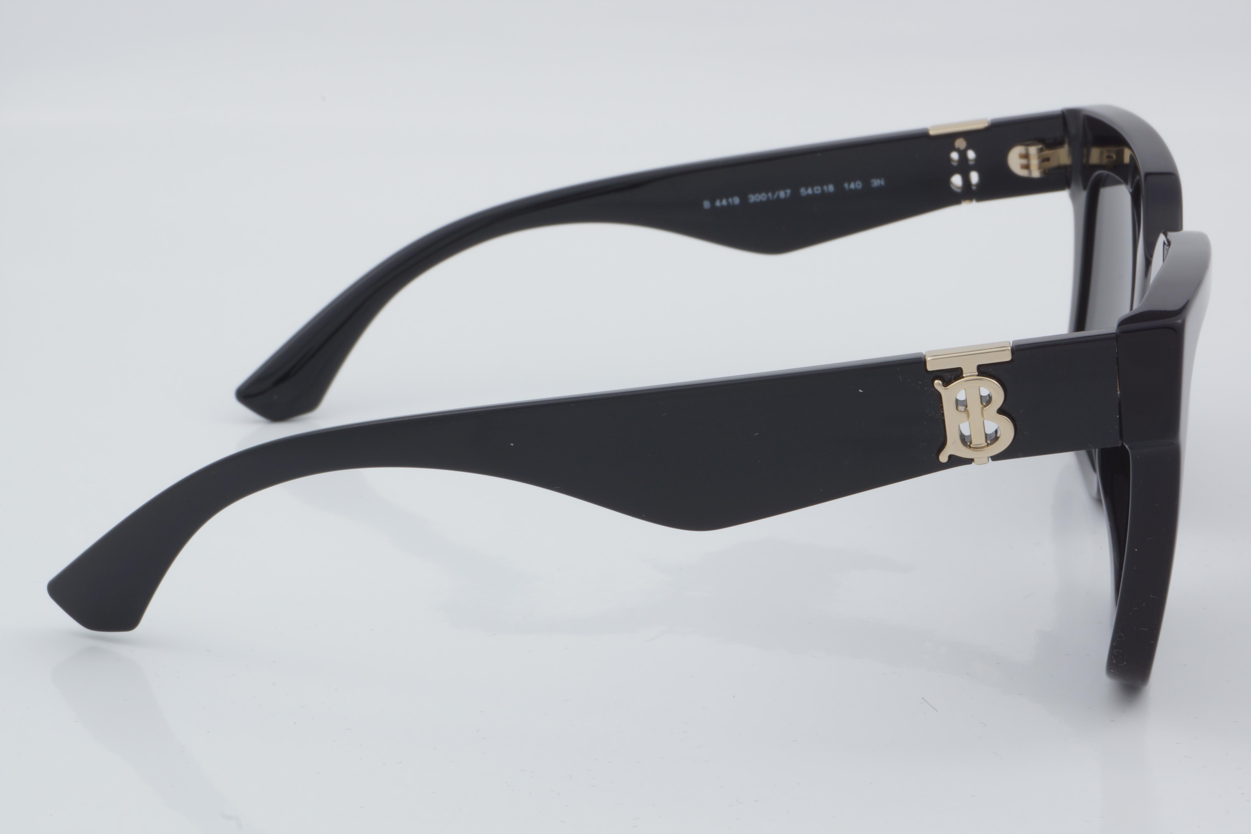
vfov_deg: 16.6
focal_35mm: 82
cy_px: 417
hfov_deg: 24.6
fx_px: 2867
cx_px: 626
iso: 100
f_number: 32
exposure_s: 1/4
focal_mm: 55
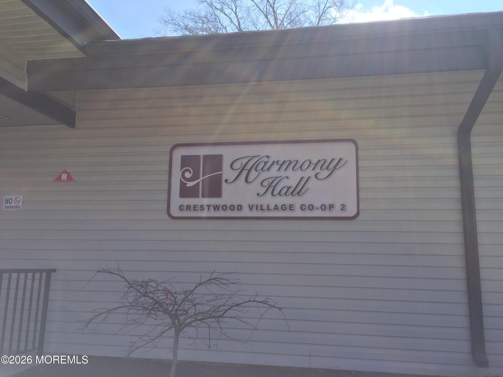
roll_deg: -2.2
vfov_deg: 48.2
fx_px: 421
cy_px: 188
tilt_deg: +9.3
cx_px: 252
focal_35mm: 29
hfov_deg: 61.7
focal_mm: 4.15
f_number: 2.2
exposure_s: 1/1014
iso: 32
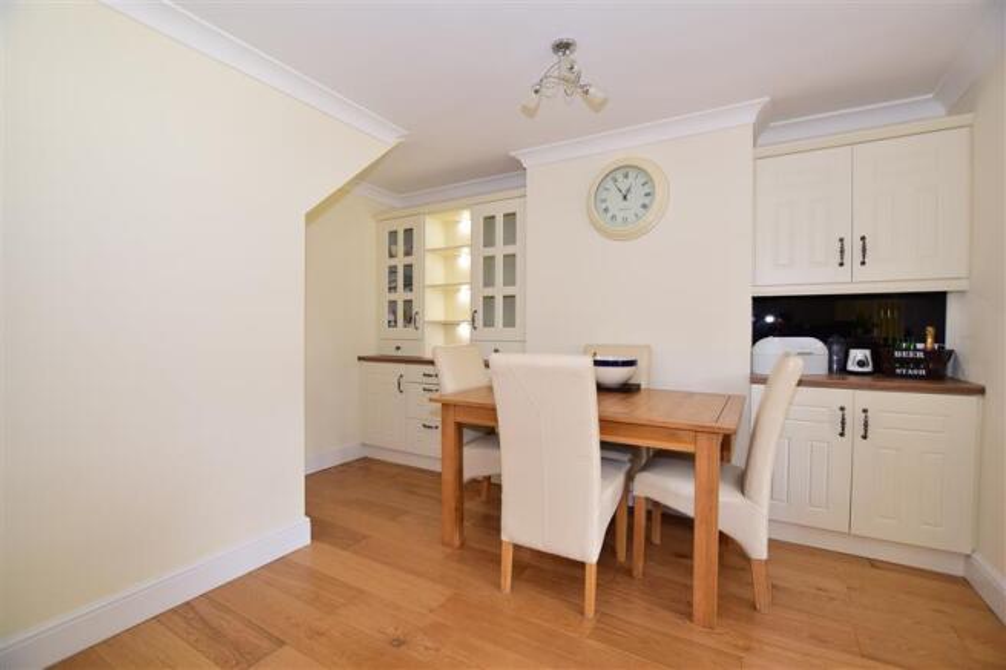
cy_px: 335
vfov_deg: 77.3
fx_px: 419
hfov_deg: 100.4
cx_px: 503
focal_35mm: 15
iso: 200
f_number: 5
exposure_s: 1/30
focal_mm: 10
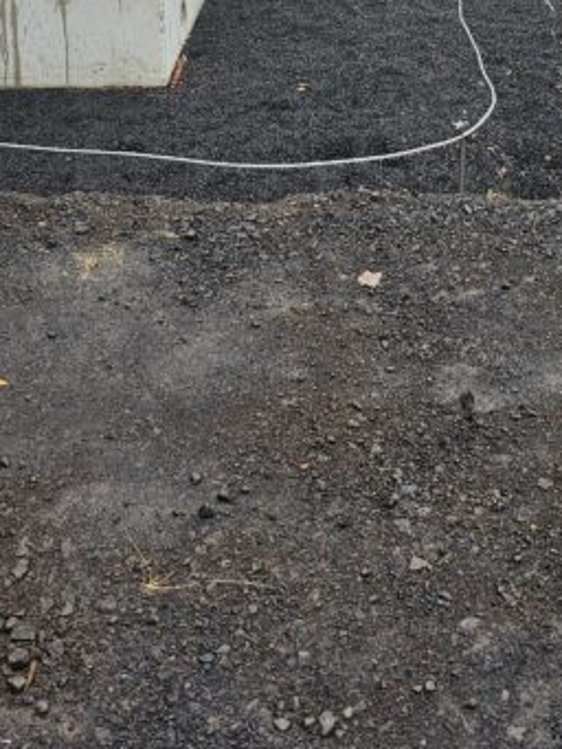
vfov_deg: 25.5
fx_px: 1493
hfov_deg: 21.2
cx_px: 402
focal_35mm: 69
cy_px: -127
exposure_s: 1/180
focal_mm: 6.3
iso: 12
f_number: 1.7
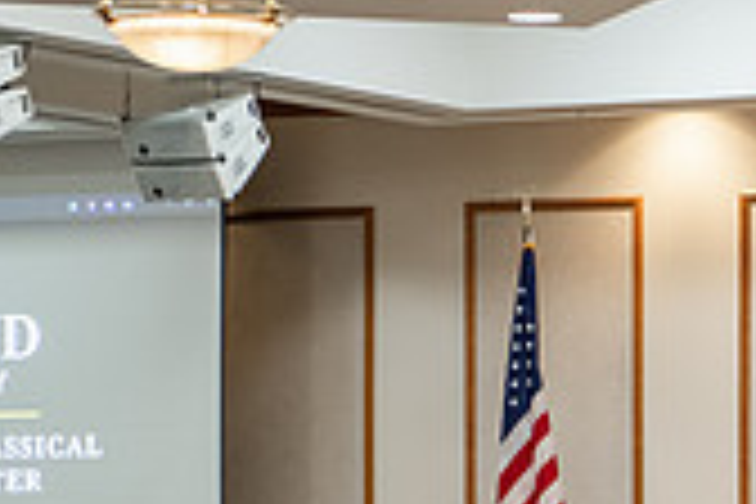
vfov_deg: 5.7
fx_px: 5061
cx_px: 976
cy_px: 610
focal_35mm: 241
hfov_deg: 8.4
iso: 2500
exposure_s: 1/160
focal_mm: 70
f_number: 3.2
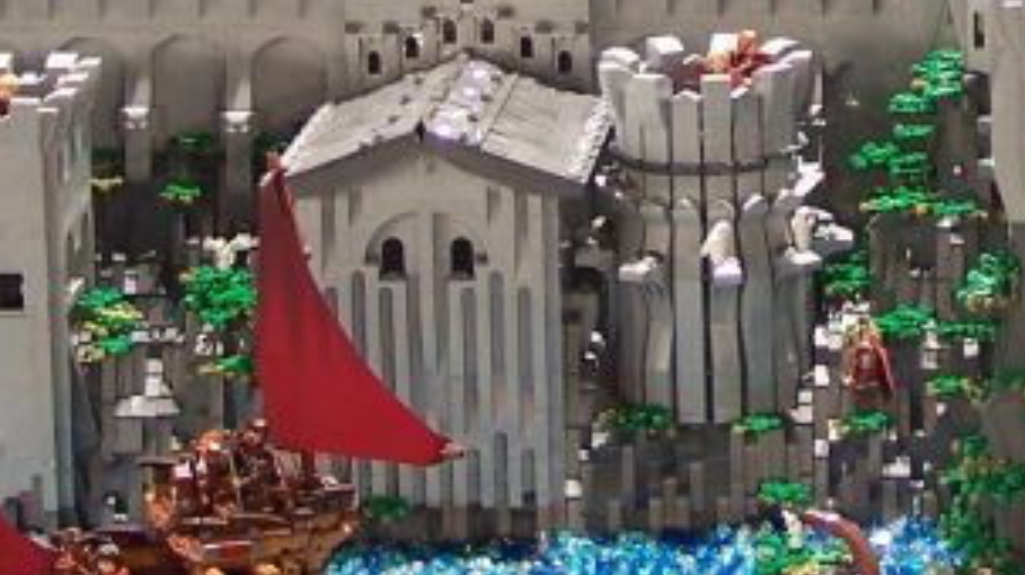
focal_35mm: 177
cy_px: -220
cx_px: 805
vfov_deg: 6.8
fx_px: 4808
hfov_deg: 12.1
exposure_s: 1/3
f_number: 3
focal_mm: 8
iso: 80
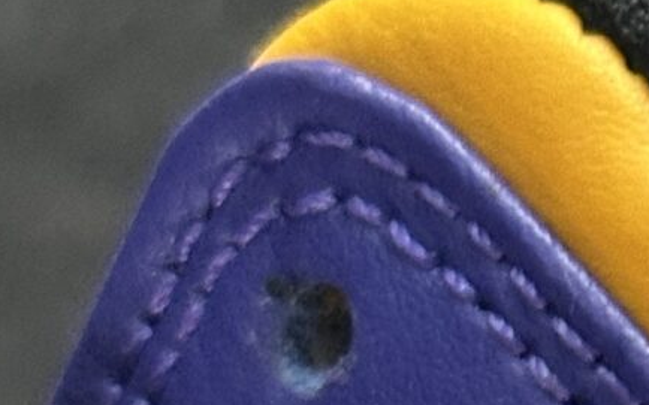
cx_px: 1156
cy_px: 1417
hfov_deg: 6.8
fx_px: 5305
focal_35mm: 300
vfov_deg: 4.2
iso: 250
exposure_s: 1/36
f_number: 1.78
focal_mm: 6.86
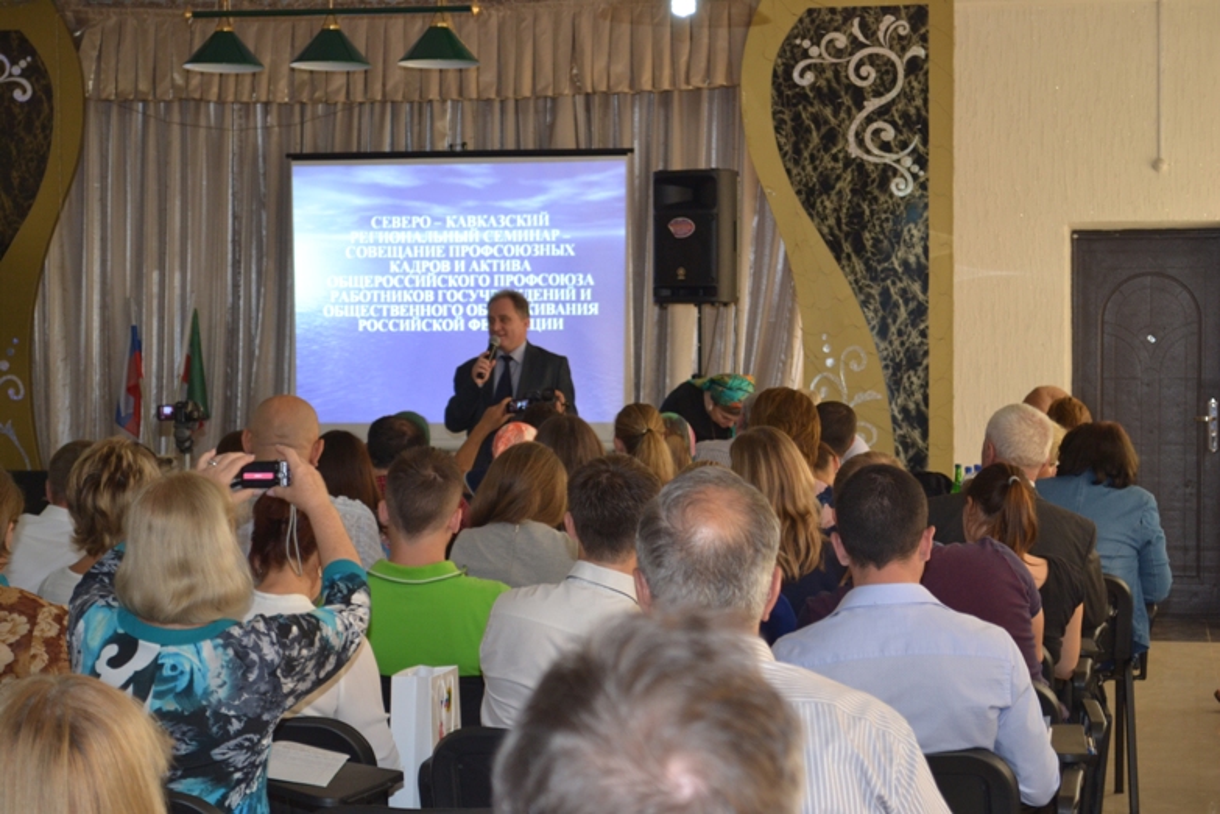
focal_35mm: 82
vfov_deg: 16.6
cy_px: 407
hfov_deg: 24.6
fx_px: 2796
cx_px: 610
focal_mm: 55
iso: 720
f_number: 5.6
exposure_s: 1/30
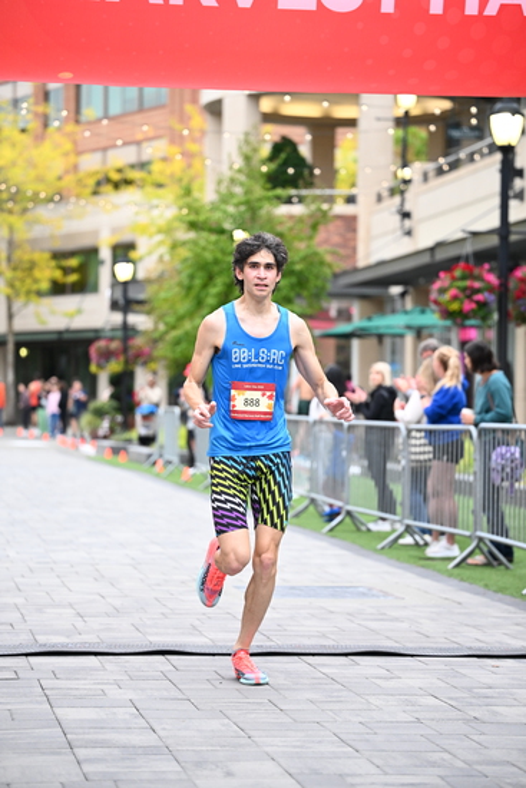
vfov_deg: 21.0
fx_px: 2124
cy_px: 394
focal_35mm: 97
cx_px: 263
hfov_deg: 14.1
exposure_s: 1/800
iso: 1600
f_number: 2.8
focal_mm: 97
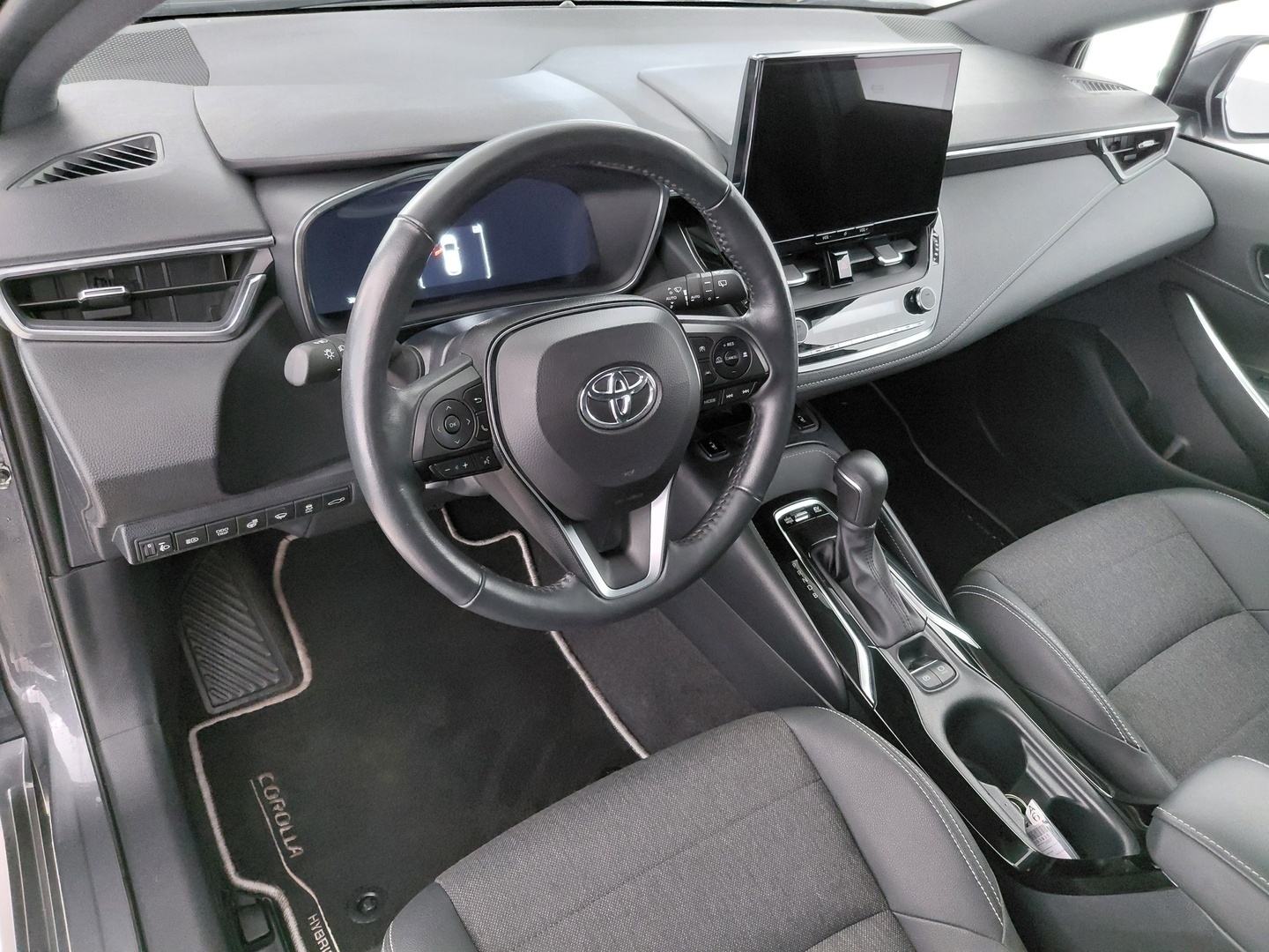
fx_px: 916
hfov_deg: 69.4
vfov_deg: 54.9
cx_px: 634
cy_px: 476
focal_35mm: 25
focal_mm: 4.69
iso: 1250
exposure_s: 1/25
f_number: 1.8
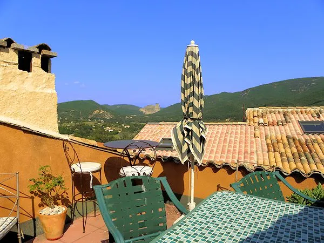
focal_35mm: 26
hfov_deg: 67.3
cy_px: 122
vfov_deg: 53.1
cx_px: 162
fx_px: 243
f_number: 5.6
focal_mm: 4.6
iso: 64
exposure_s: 1/400
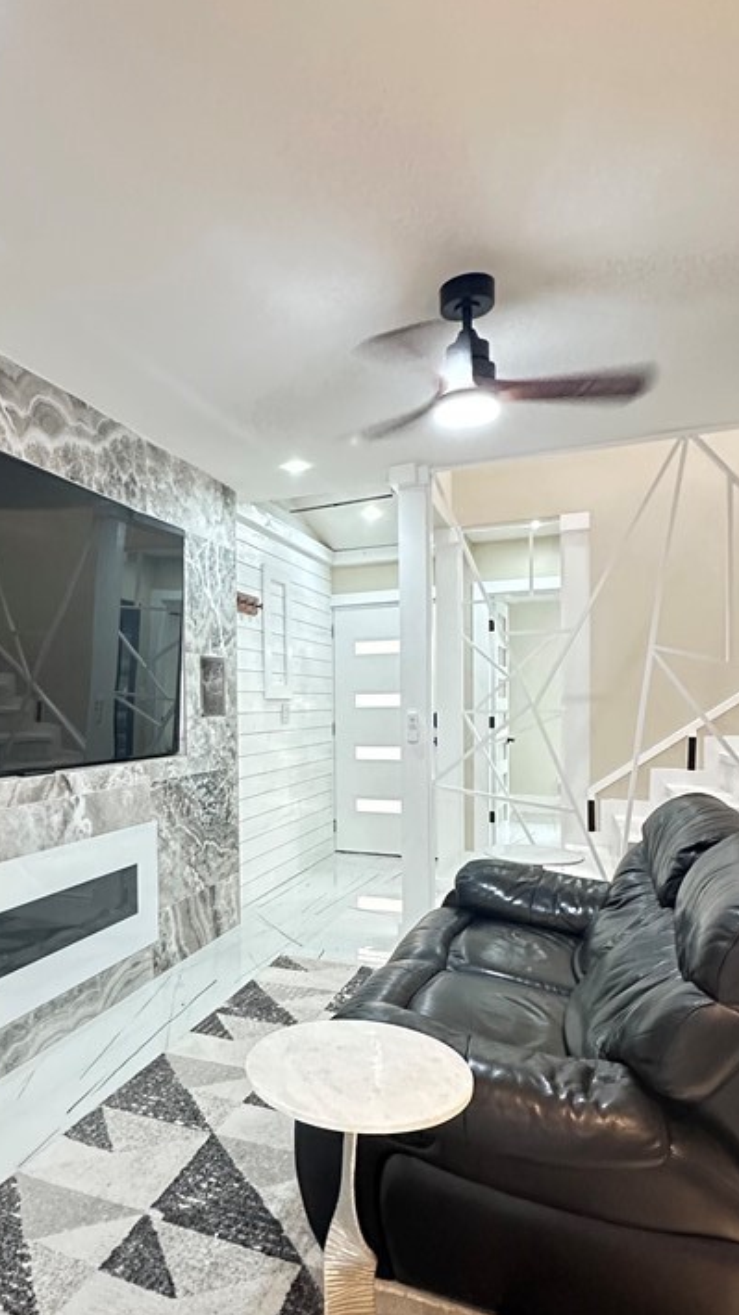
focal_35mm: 22
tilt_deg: -1.0
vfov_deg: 80.9
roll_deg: +0.2
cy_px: 730
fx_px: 767
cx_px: 213
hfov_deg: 50.0
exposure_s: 1/60
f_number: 2.2
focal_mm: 2.22
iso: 1000
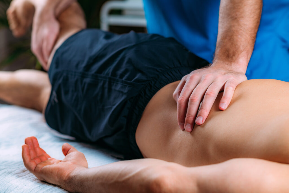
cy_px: 96
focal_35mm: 85
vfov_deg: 16.1
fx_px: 682
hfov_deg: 23.9
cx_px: 144
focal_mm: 85
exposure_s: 1/250
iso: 64
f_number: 3.5
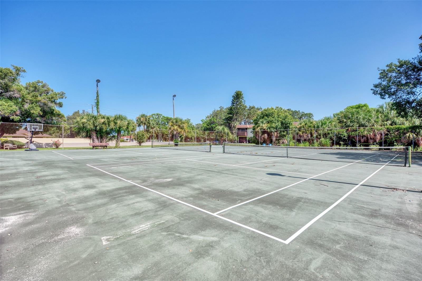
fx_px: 199
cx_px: 211
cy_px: 140
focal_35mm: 17
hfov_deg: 93.3
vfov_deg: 70.5
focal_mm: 17
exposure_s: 1/800
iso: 200
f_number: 7.1
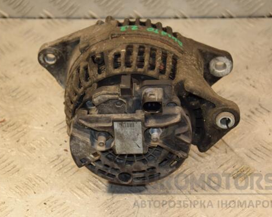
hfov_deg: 18.1
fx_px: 853
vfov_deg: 14.5
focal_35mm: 106
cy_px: 108
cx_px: 122
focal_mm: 62
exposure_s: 1/200
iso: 800
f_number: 5.3
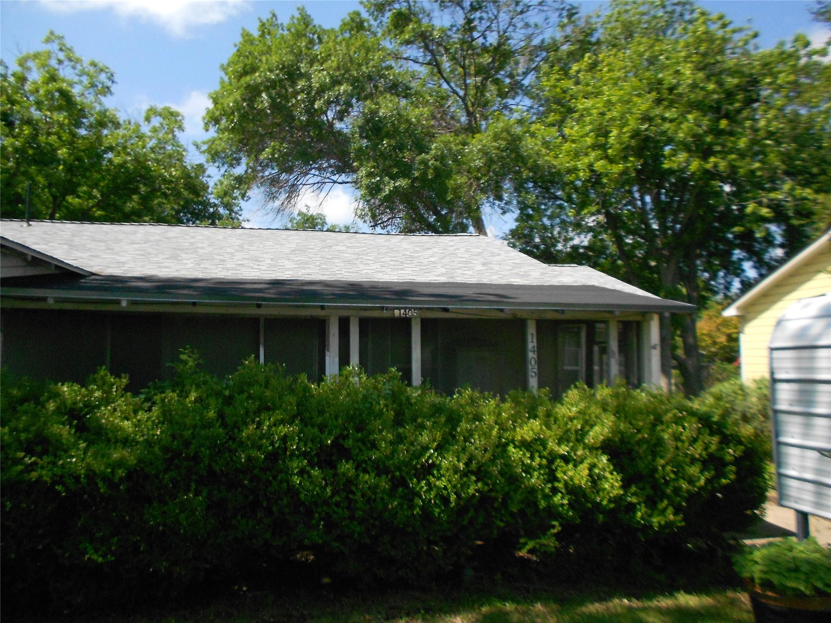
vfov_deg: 53.1
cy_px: 312
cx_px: 416
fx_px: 624
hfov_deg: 67.3
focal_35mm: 26
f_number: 8
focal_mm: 4.6
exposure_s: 1/320
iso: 320
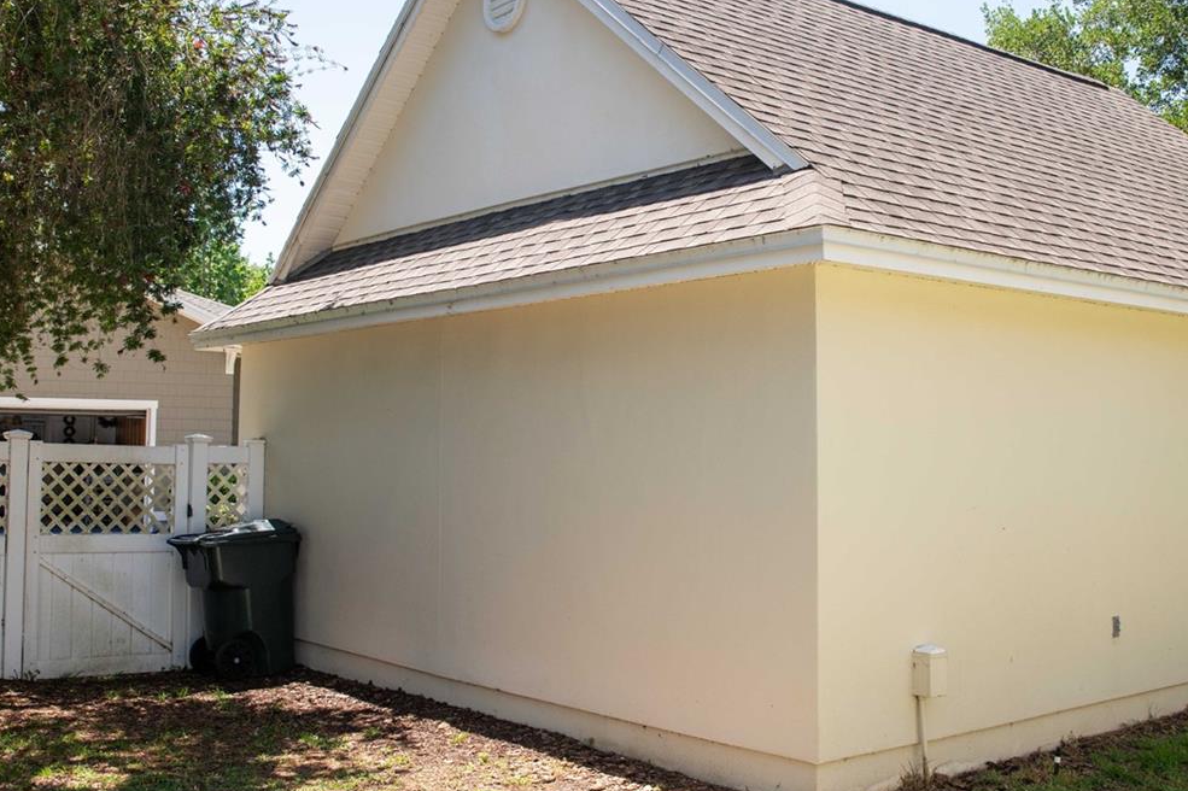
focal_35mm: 39
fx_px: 1286
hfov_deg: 49.6
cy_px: 309
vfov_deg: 34.1
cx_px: 590
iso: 200
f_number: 6.3
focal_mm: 24
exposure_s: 1/500
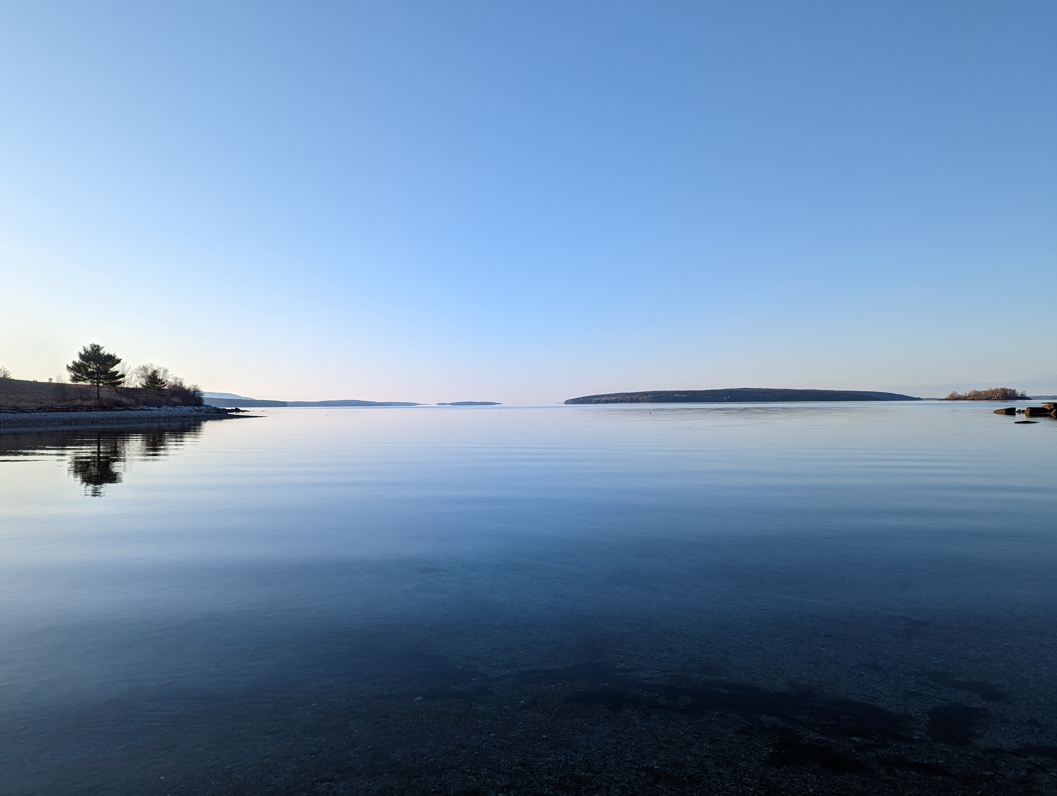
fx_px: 764
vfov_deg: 55.0
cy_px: 405
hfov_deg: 69.3
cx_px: 511
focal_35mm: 25
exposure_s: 1/1287
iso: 48
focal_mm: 6.81
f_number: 1.85
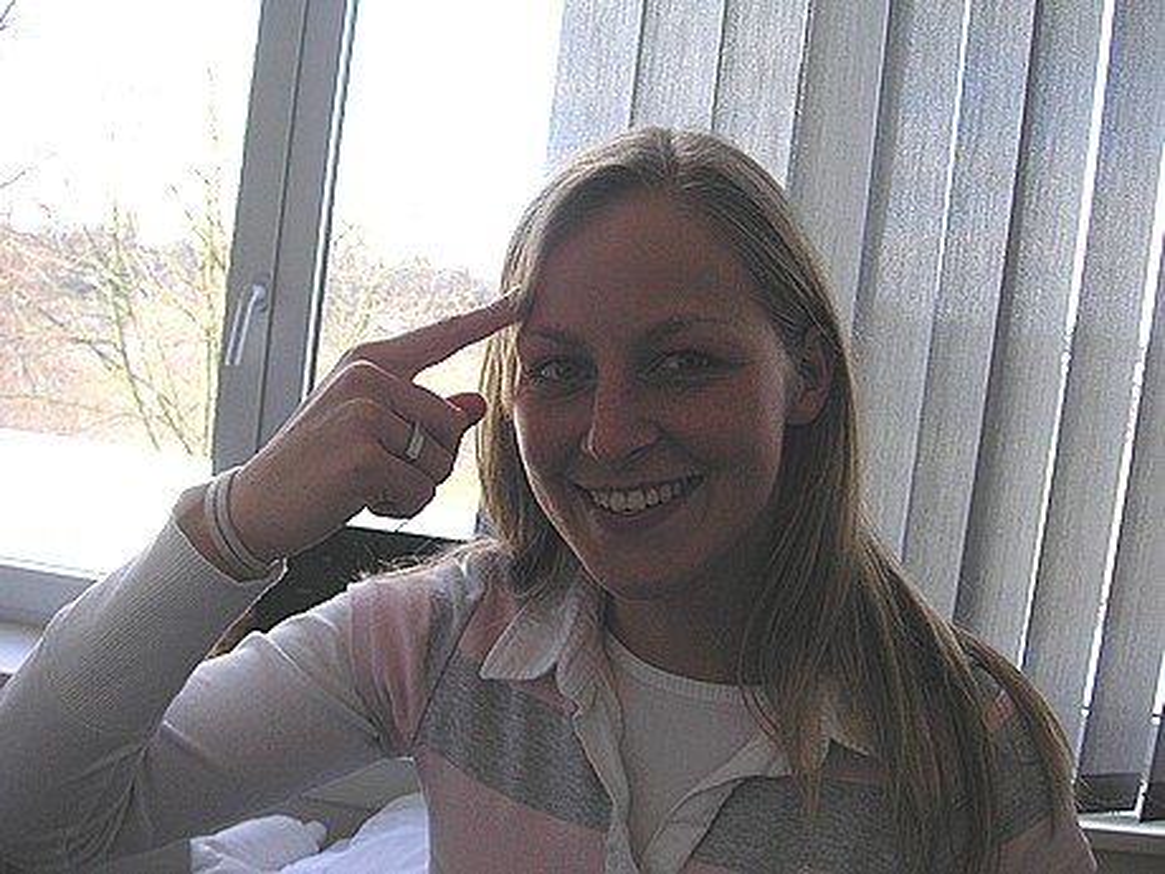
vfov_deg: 38.7
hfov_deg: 50.1
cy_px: 437
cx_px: 582
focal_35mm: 37
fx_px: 1245
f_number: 2.8
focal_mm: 6.1
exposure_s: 1/90
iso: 50
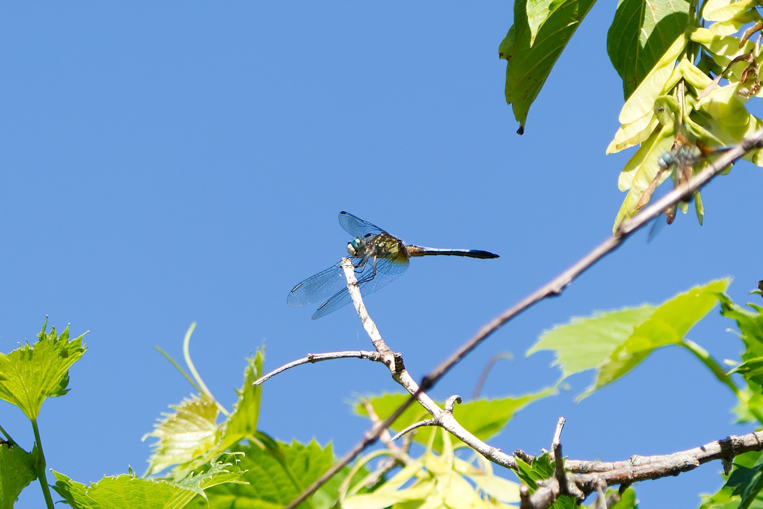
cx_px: 382
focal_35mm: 200
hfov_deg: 10.3
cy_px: 254
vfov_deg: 6.9
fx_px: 4240
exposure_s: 1/2500
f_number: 6.3
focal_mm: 200
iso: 1250
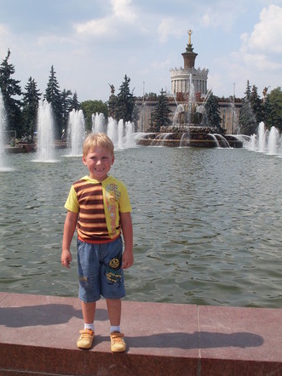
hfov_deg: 33.5
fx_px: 468
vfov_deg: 43.9
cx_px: 129
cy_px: 184
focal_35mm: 43
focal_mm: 6.3
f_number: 8.4
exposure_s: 1/250
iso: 80
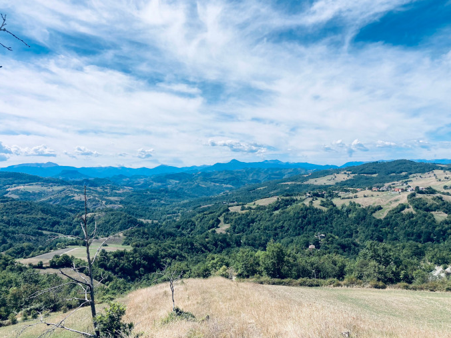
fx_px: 378
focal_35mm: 29
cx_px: 232
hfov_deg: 61.7
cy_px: 170
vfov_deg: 48.2
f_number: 1.8
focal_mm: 3.99
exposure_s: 1/1091
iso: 20
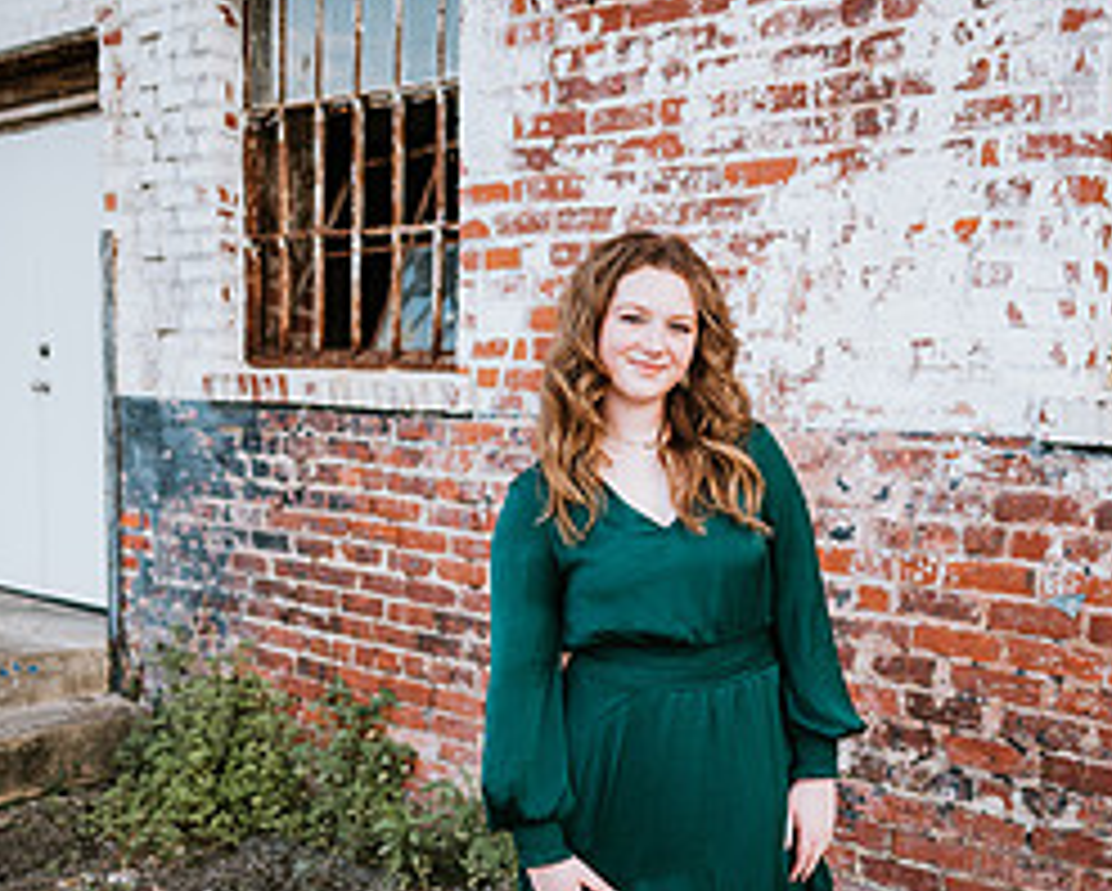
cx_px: 662
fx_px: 1350
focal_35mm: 41
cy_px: 585
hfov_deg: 44.5
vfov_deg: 36.2
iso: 100
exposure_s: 1/400
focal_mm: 24
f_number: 2
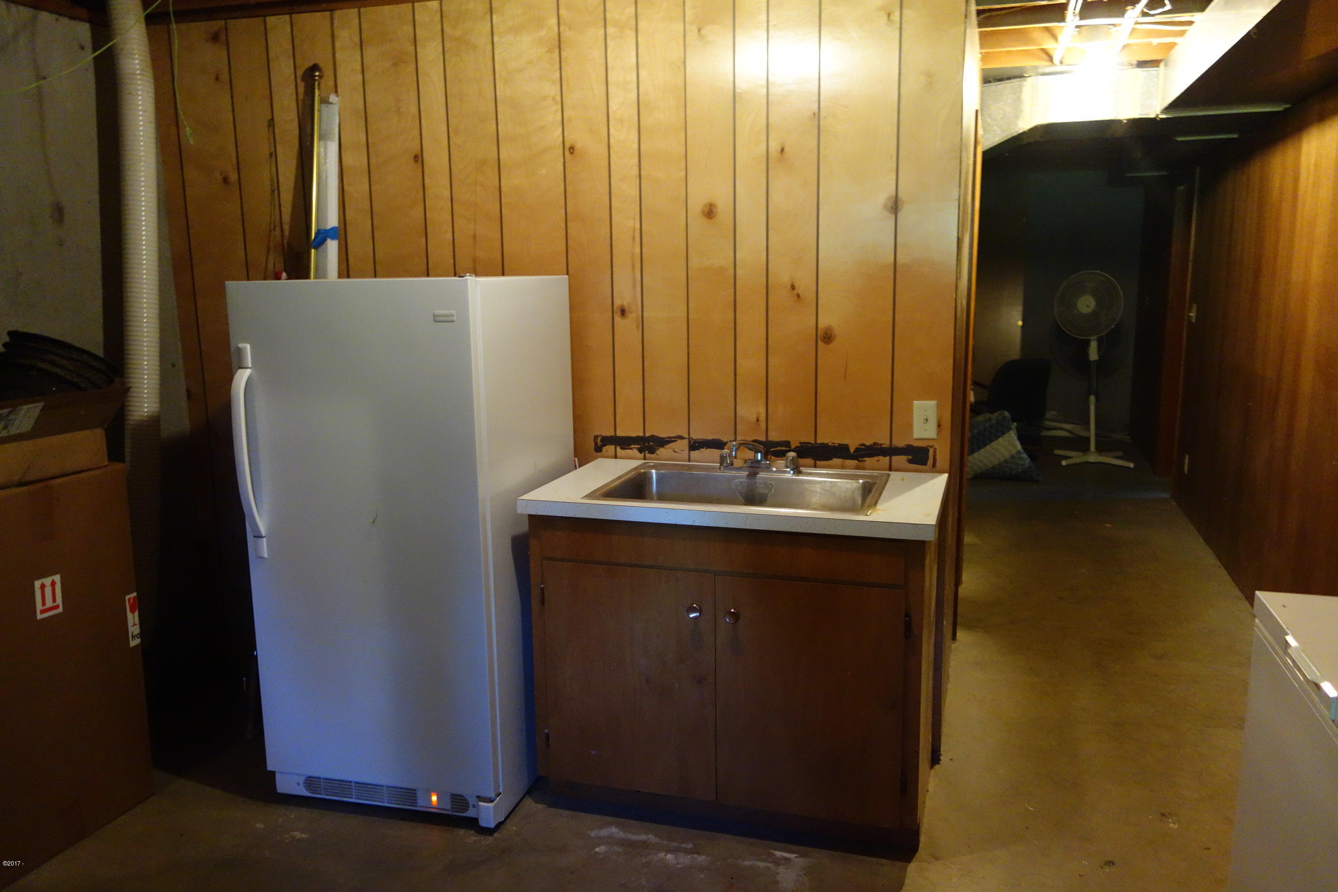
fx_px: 1041
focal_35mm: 28
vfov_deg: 46.4
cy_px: 446
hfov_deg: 65.5
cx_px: 669
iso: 1250
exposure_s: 1/80
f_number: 1.8
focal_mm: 10.4
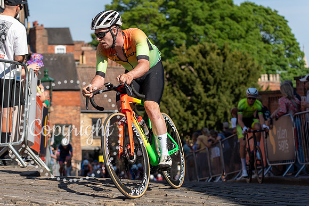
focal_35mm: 96
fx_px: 826
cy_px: 107
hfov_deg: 21.1
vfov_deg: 14.2
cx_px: 113
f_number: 3.5
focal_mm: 73
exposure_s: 1/1000
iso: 100
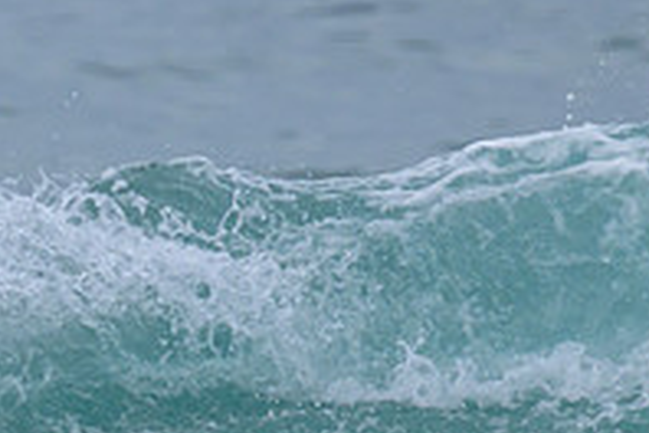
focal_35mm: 3107
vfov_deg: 0.4
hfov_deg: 0.7
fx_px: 56008
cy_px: 399
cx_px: -134
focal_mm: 800
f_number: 11
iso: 800
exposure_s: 1/2000
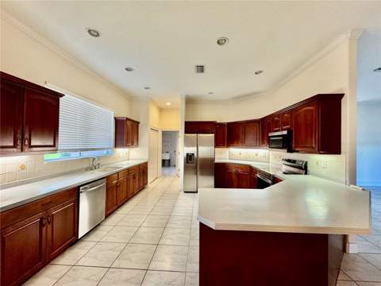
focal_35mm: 14
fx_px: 154
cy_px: 143
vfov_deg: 85.7
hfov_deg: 102.1
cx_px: 190
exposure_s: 1/60
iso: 200
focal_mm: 2.22
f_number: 2.2
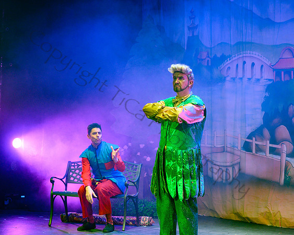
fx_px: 782
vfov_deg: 17.1
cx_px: 163
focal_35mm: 90
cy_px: 105
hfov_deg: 21.3
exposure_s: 1/125
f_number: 4
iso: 1000
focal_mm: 70
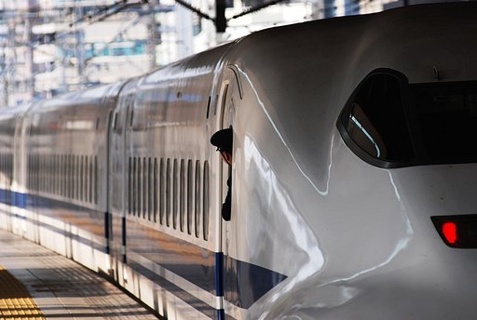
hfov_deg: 6.9
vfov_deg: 4.6
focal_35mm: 300
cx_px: 238
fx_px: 3984
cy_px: 160
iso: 400
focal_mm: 200
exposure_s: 1/800
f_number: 5.6
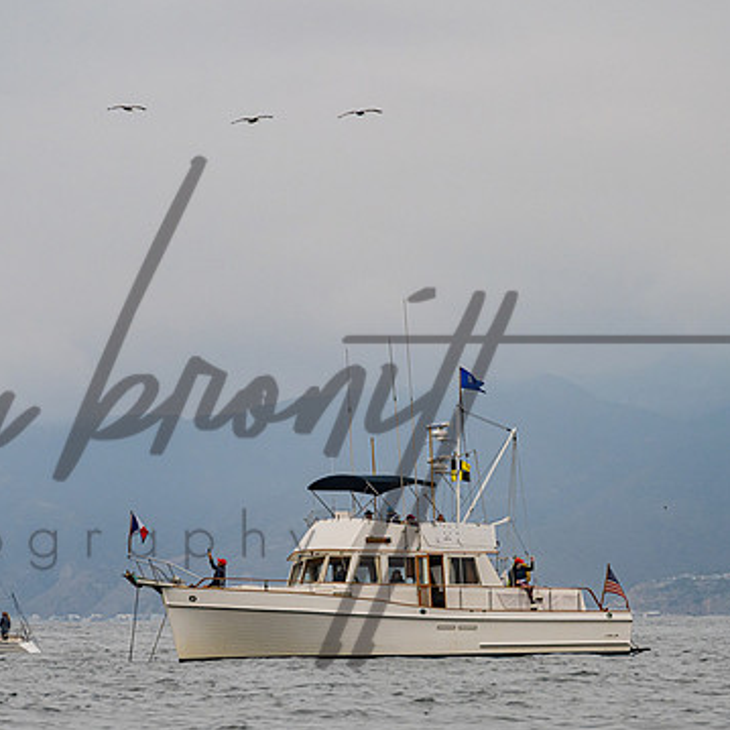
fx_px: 5822
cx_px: 384
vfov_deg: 7.2
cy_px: 416
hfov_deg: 7.2
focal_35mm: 244
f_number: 6.3
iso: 320
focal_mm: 140
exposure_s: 1/2000
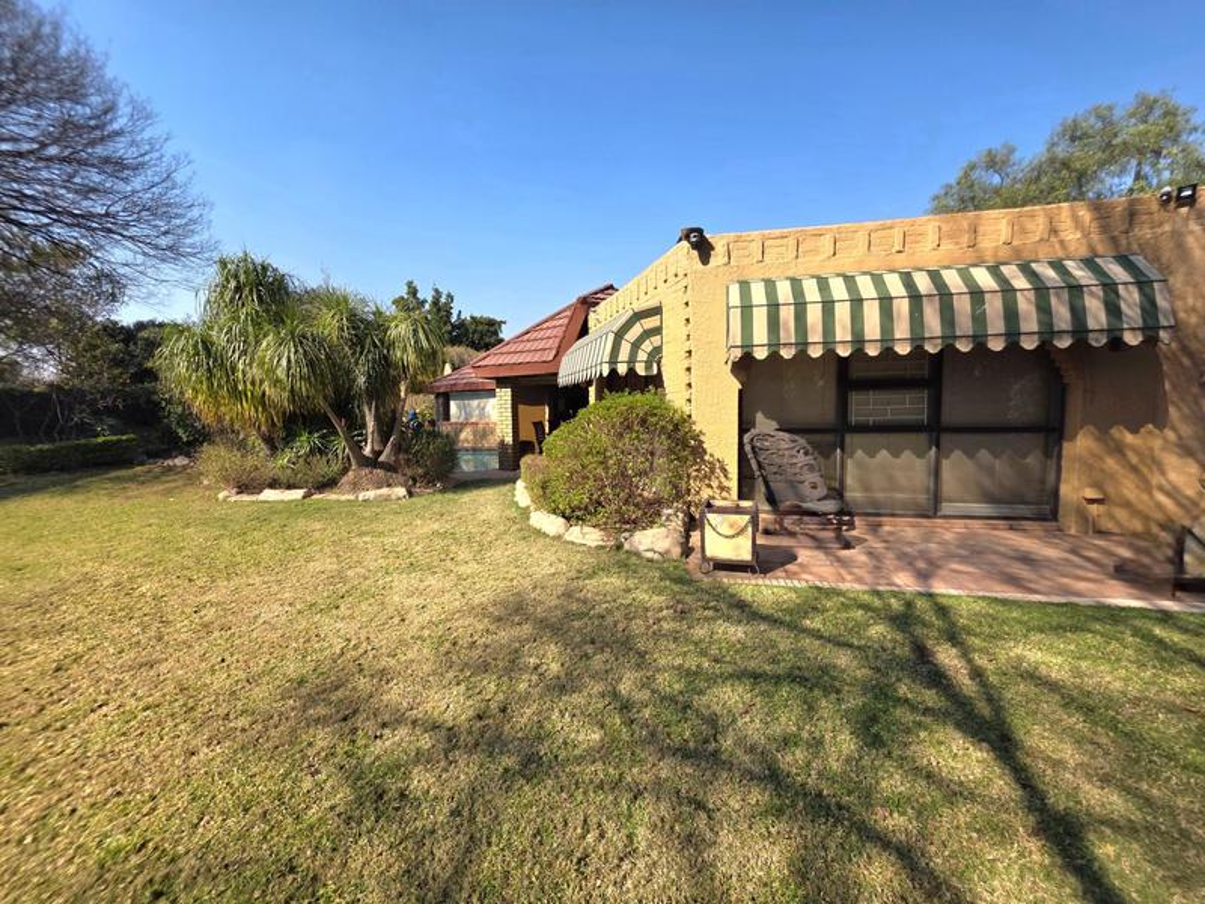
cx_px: 602
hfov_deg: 106.2
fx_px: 453
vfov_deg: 89.9
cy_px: 452
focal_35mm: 13
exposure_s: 1/2000
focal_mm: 2.2
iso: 64
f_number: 1.9
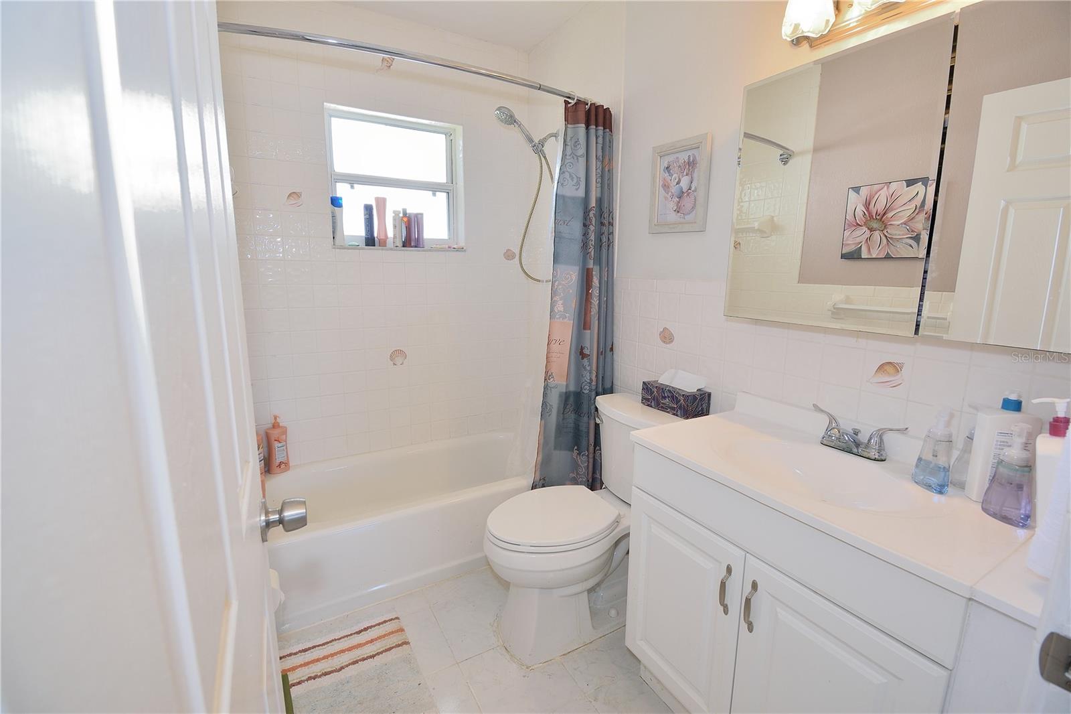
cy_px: 357
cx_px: 536
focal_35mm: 15
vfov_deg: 77.3
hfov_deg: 100.4
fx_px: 446
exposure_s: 1/10
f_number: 7.1
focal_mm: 10
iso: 200
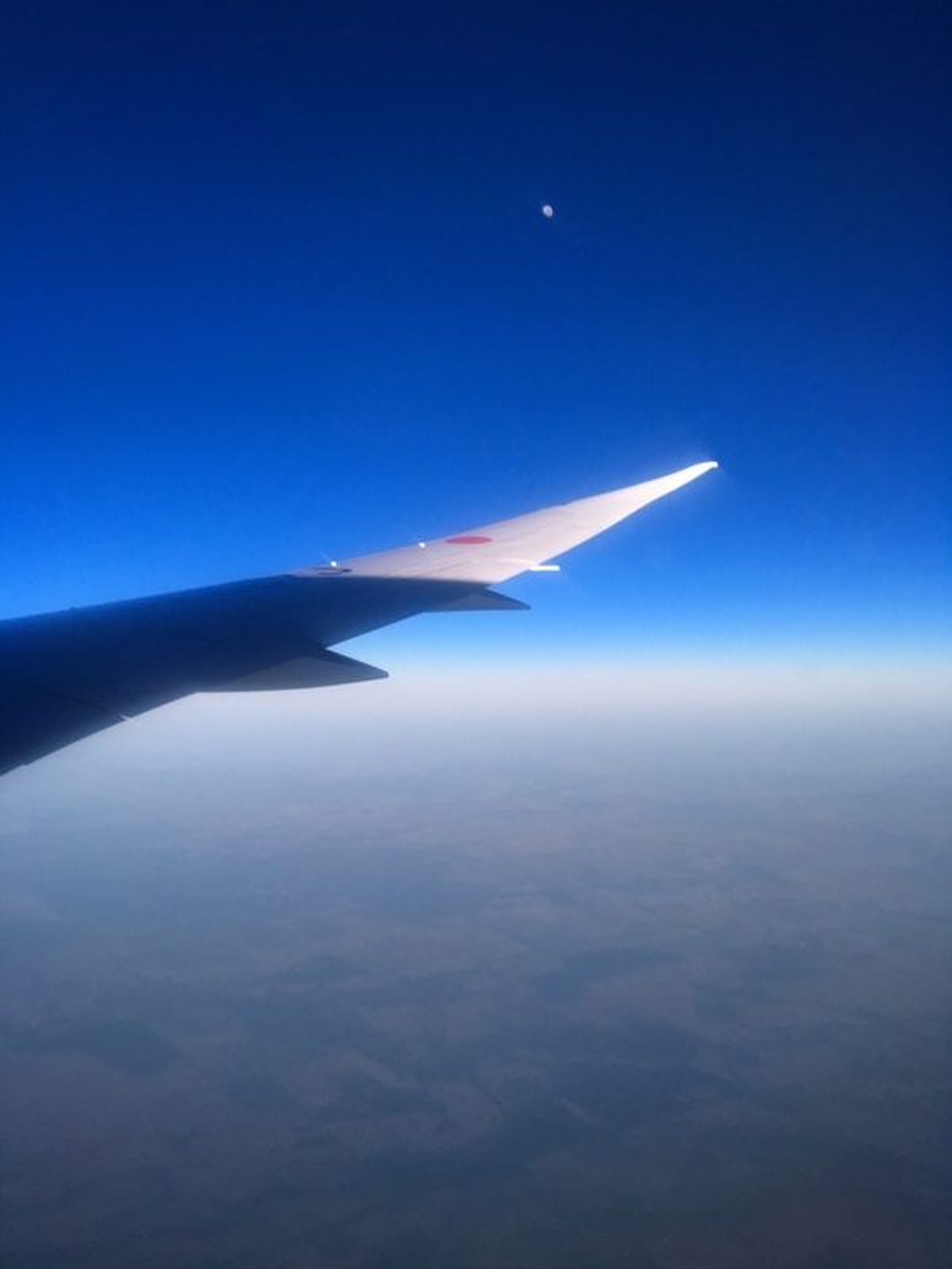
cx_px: 476
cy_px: 634
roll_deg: +1.0
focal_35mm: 29
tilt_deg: +0.5
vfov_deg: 61.7
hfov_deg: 48.2
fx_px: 1063
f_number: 2.2
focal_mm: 4.15
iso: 32
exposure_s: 1/120
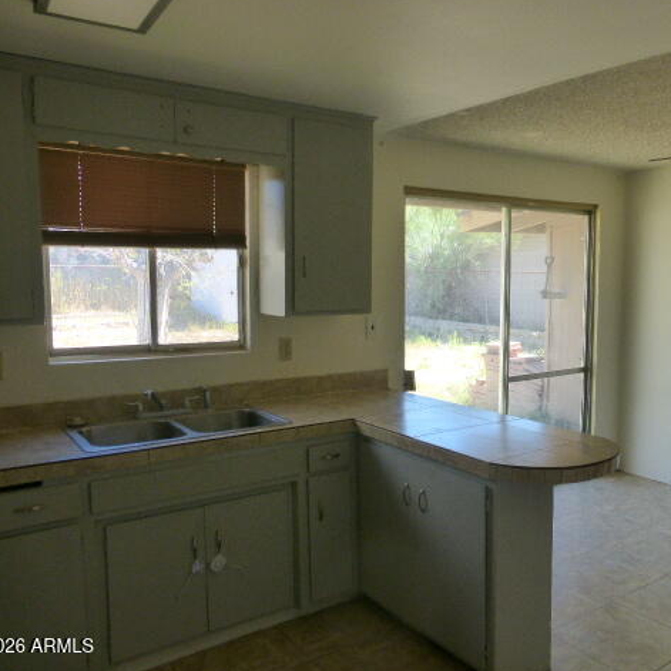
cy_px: 335
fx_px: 658
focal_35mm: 30
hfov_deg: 53.3
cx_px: 432
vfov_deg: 54.0
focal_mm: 4.3
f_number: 3.3
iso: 200
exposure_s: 1/125
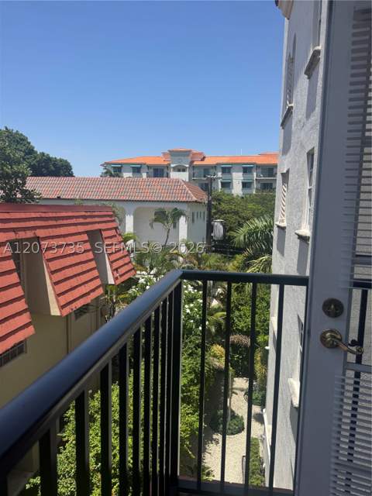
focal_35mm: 24
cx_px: 186
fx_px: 344
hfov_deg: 56.8
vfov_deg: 71.6
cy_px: 248
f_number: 1.78
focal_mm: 6.76
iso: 80
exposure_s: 1/4049
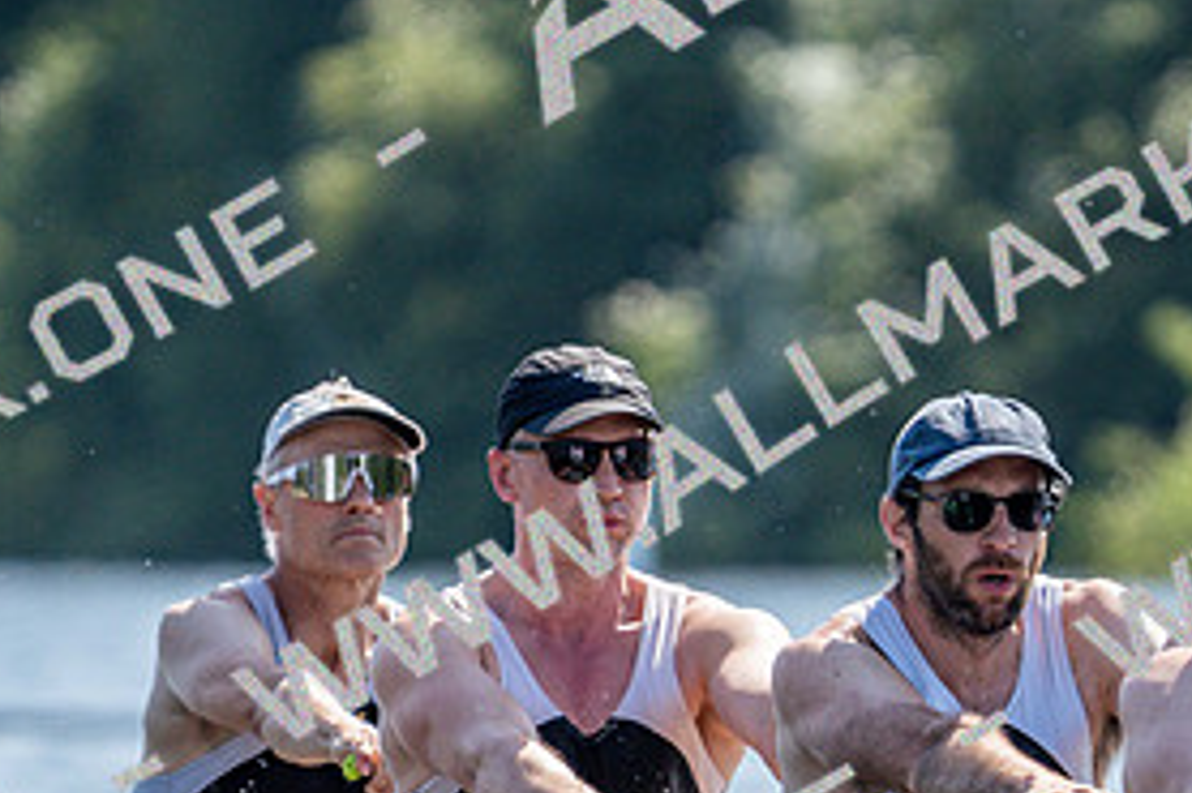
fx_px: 28954
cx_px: 763
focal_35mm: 875
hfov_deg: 2.4
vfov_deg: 1.6
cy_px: 752
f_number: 6.3
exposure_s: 1/2000
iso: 500
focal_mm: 419
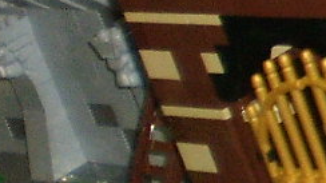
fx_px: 2221
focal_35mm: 257
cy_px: -168
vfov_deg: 4.7
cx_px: 1011
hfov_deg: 7.3
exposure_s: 1/30
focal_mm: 6.3
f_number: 3.1
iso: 125
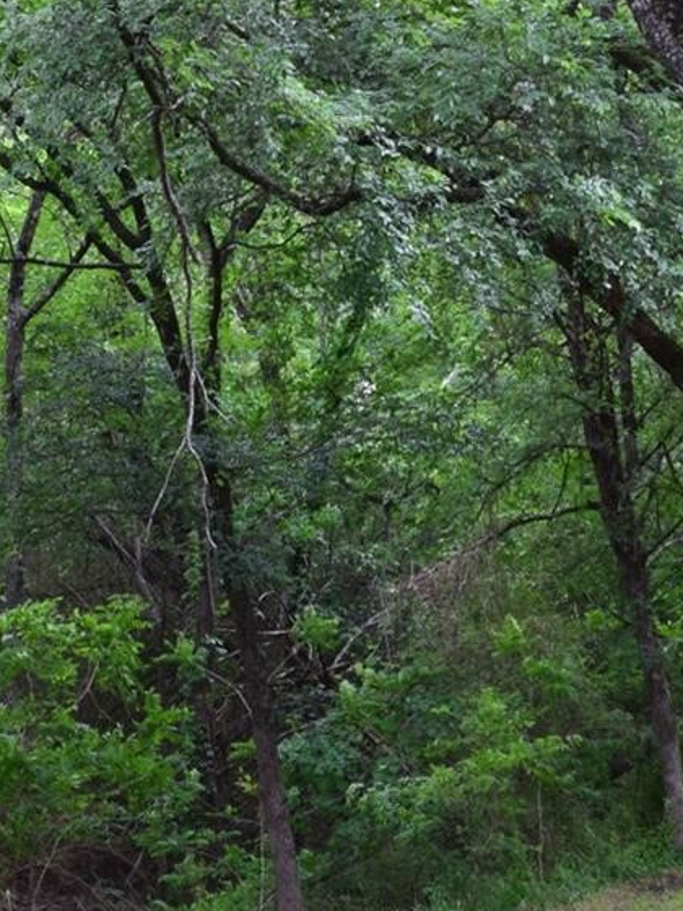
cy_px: 608
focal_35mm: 111
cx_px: 62
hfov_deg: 13.2
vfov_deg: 17.7
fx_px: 2914
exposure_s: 1/40
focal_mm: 21
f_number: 7.1
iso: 400
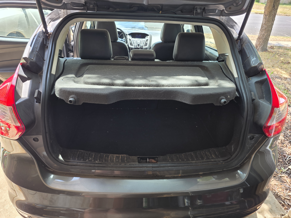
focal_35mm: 23
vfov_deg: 58.9
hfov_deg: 73.9
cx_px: 146
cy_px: 109
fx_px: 193
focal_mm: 6.25
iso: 50
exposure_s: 1/180
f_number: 1.7
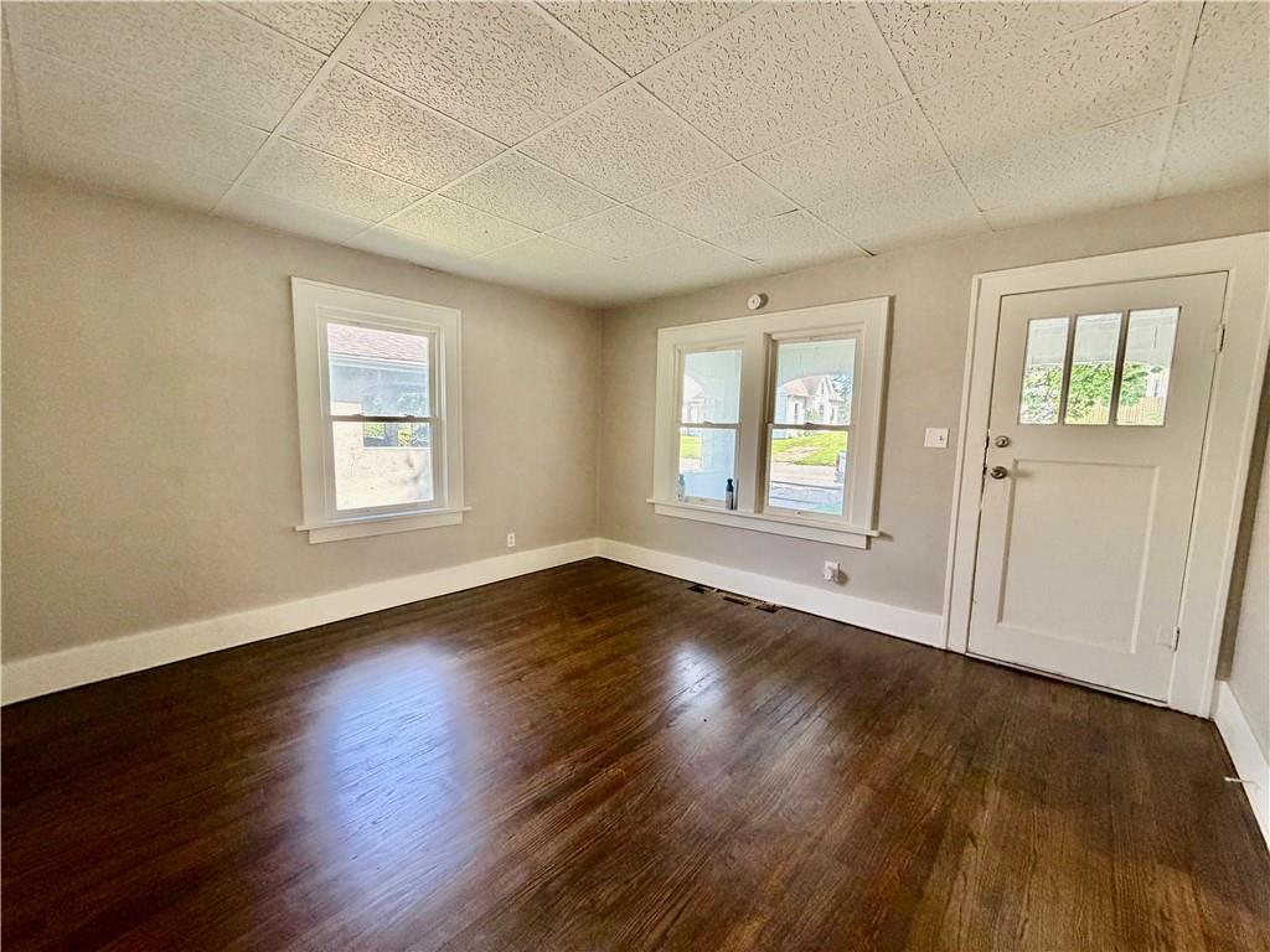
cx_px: 635
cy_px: 476
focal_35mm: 14
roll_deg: +0.2
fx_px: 514
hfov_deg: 102.1
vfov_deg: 85.7
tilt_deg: -5.8
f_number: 2.2
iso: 320
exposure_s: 1/111
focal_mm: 2.22
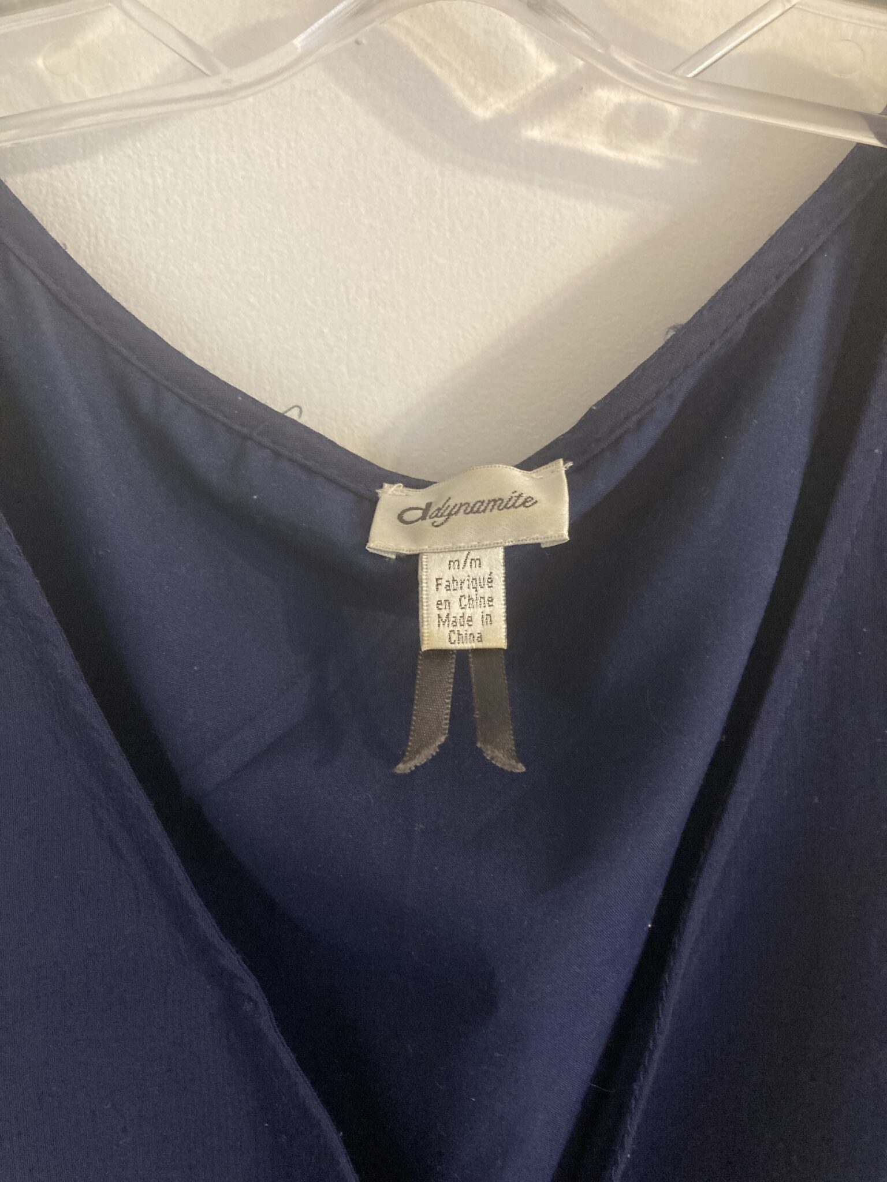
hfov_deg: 49.7
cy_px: 591
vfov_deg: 63.4
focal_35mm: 28
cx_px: 444
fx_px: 957
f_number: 1.8
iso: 320
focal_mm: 3.99
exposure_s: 1/30
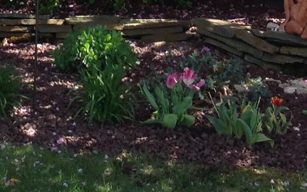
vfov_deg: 7.8
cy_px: -202
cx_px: 29
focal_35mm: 161
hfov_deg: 12.9
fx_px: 1348
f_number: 2.4
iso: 50
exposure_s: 1/387
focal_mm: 4.28
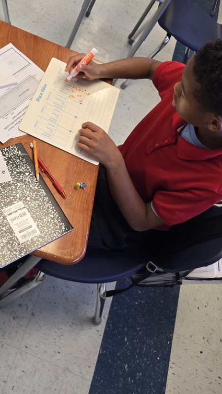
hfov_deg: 34.0
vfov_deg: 57.8
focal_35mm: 34
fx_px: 356
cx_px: 57
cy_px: 169
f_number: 1.7
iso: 100
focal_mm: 6.3
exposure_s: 1/120
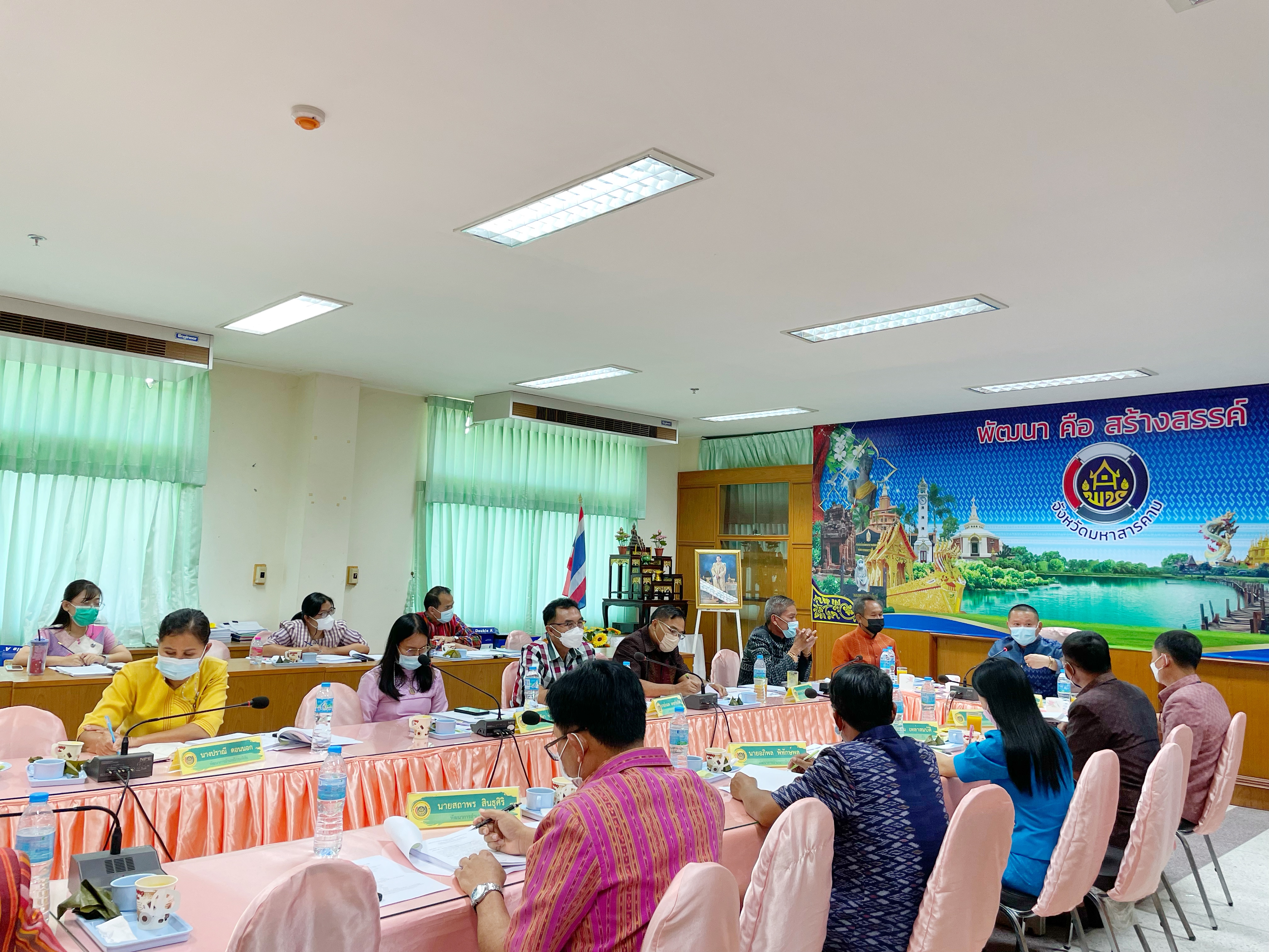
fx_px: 953
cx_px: 634
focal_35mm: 26
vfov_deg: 53.1
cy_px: 476
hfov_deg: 67.3
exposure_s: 1/100
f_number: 1.6
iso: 100
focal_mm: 4.2
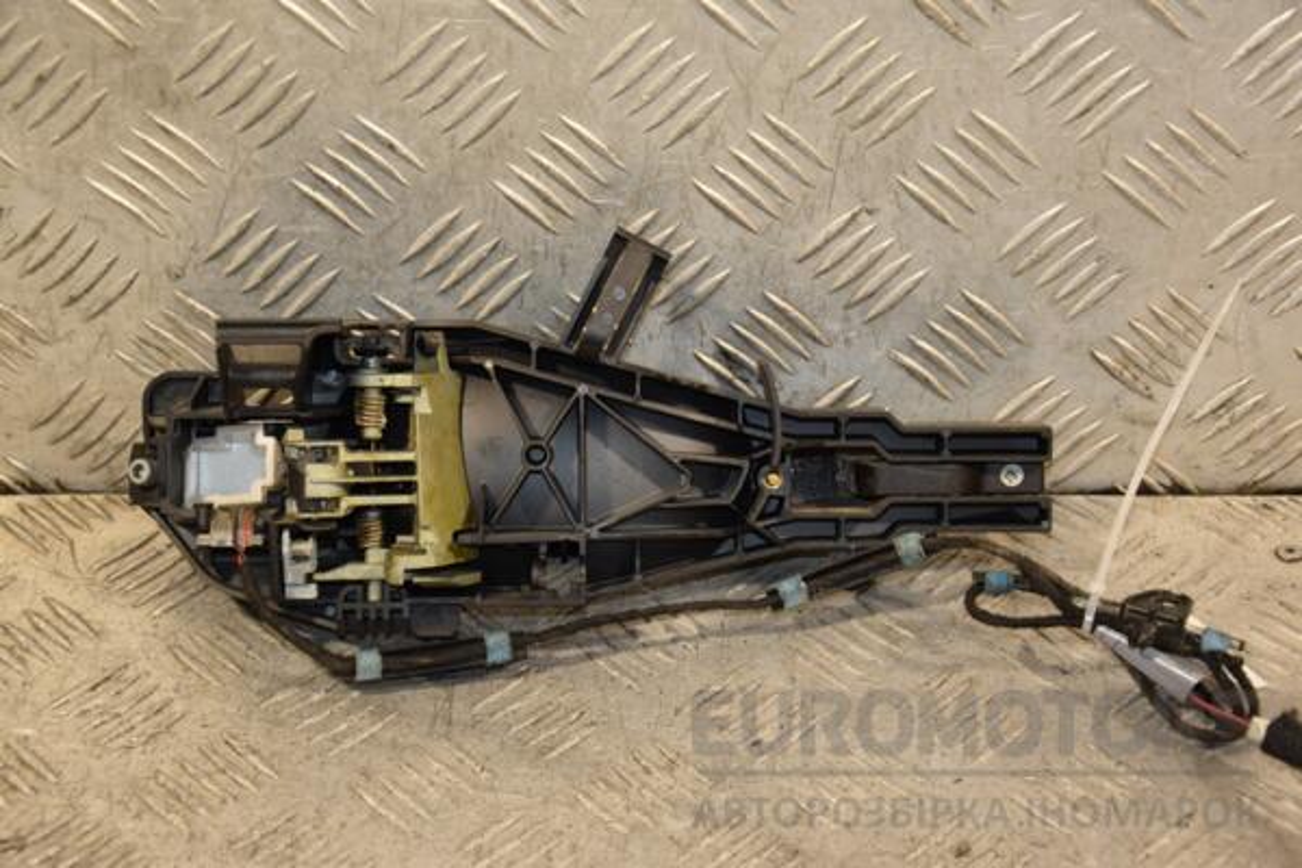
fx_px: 3146
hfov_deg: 23.4
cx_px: 651
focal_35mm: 87
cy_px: 434
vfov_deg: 15.7
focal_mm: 58
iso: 800
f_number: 5
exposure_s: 1/125
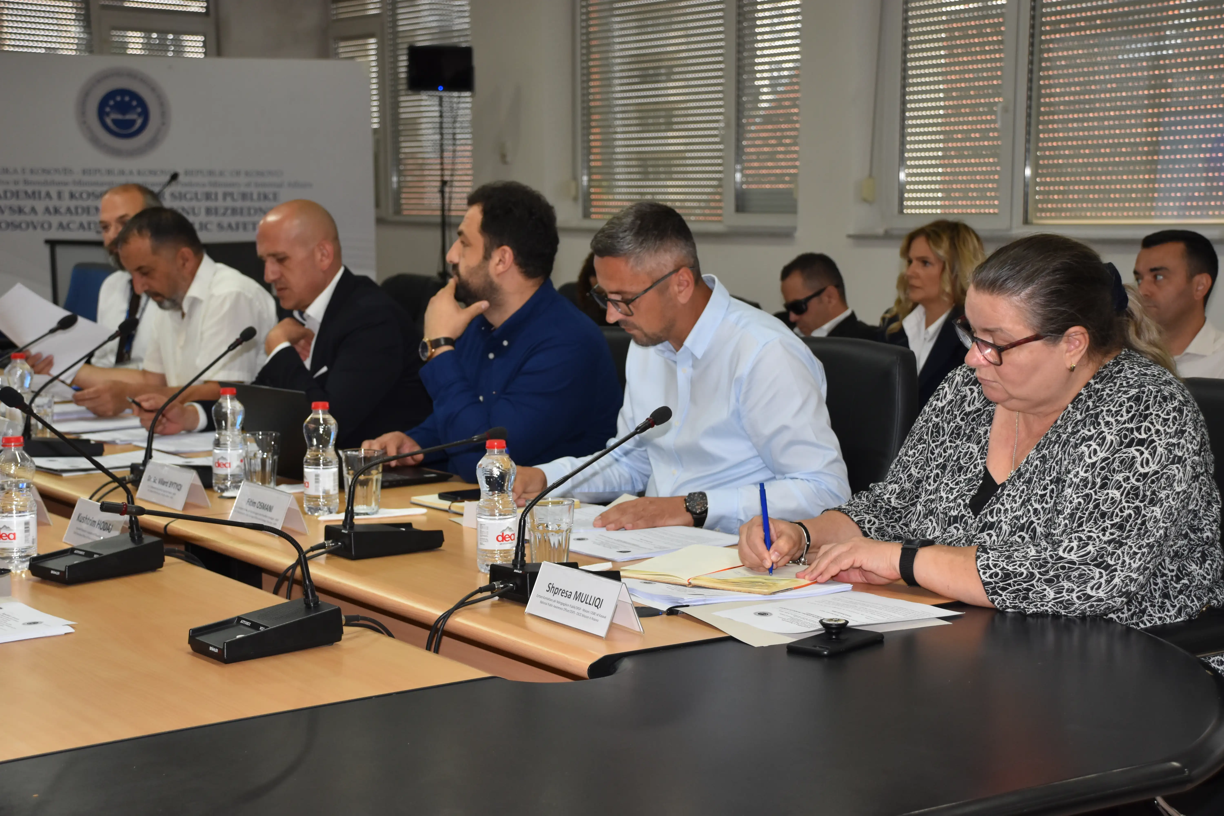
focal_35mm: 57
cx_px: 612
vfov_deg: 23.8
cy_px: 408
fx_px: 1938
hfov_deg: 35.1
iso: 800
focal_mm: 38
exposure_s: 1/100
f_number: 5
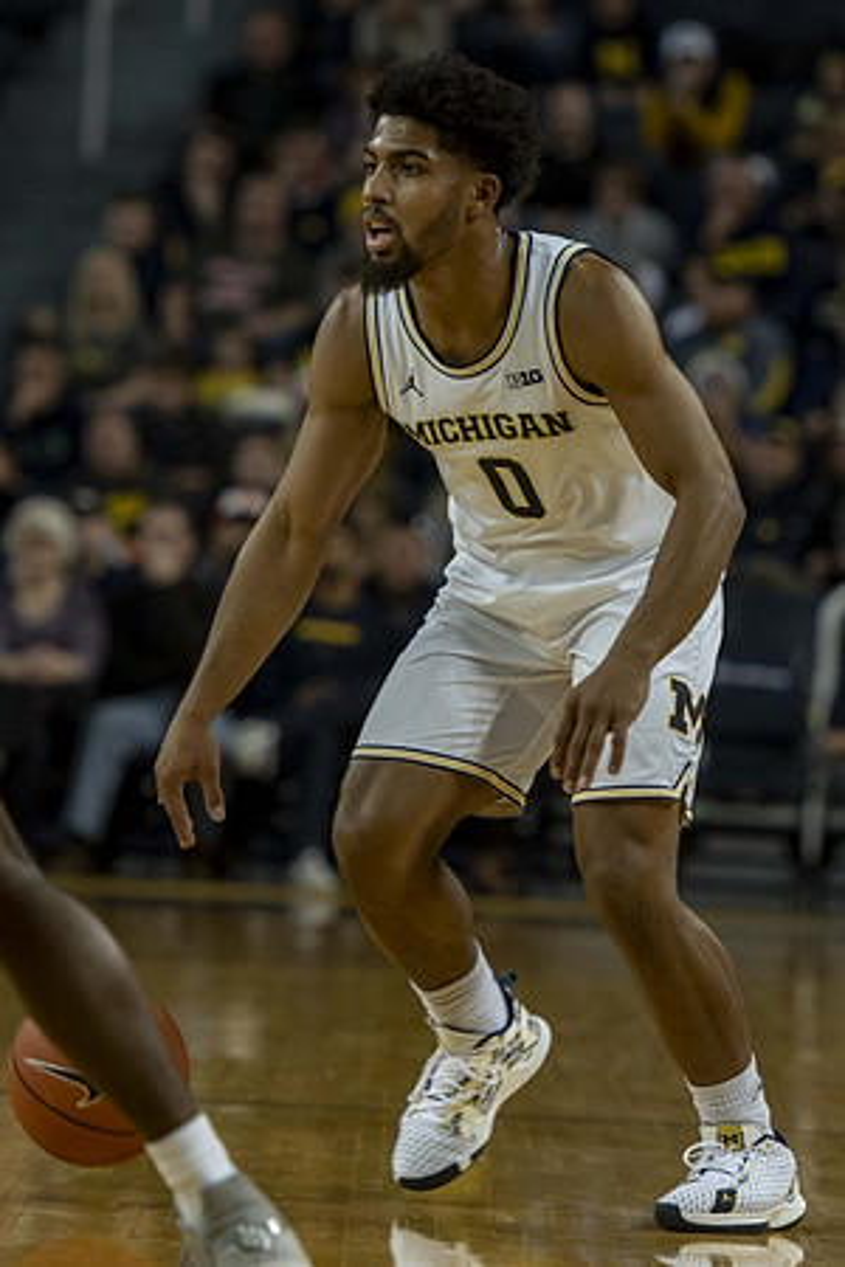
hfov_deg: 4.9
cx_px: 458
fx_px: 9854
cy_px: 560
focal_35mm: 280
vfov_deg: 7.4
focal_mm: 155
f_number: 2.8
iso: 1000
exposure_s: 1/1000
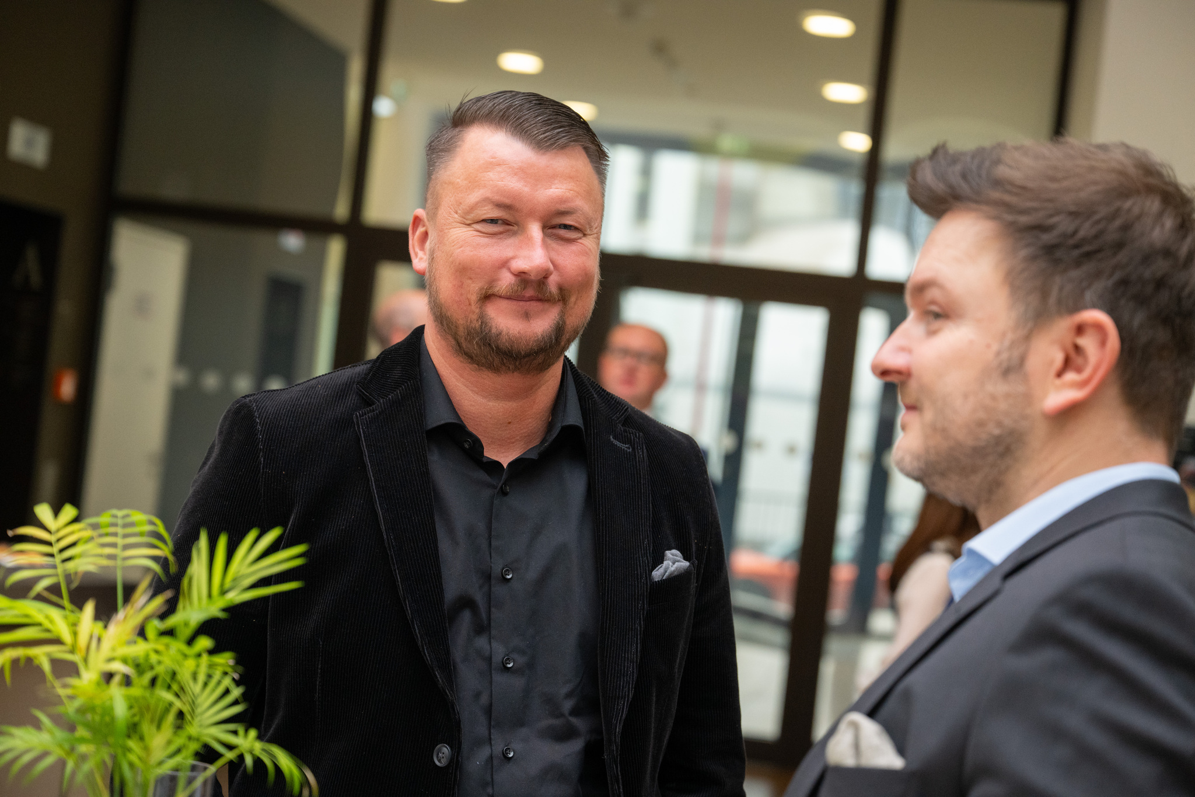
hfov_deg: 28.8
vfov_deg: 19.5
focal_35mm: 70
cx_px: 598
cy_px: 398
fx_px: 2323
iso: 2500
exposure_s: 1/400
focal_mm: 70
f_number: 4
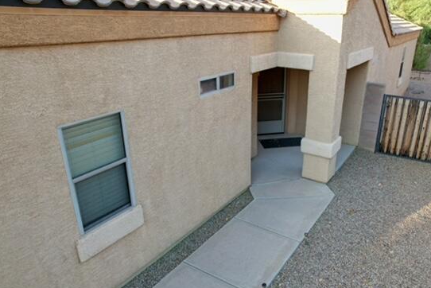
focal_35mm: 26
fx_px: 311
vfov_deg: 49.6
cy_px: 150
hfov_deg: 69.2
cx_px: 239
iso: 100
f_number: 2.8
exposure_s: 1/30
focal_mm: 8.38
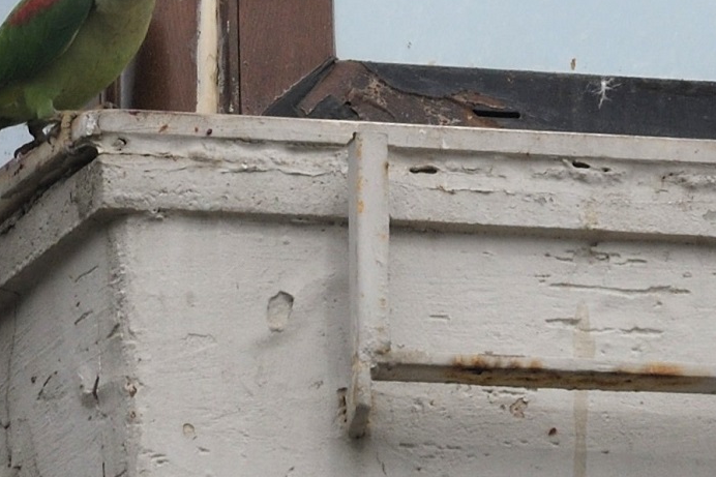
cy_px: 167
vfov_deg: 0.8
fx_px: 36207
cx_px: 11
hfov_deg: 1.1
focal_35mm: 1821
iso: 220
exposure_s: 1/1600
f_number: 5.6
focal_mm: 420
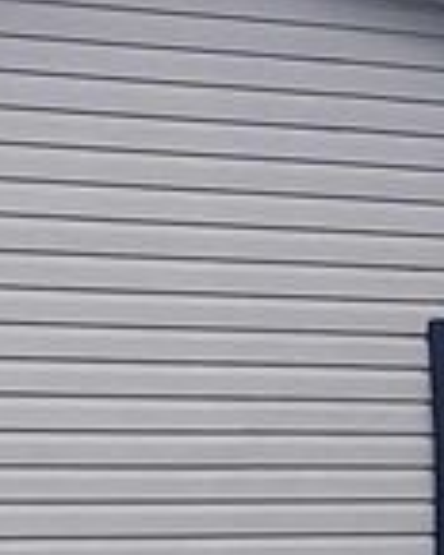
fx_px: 2825
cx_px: -410
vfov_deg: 10.6
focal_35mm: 172
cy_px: 965
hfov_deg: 8.6
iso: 50
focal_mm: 4.6
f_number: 2
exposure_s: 1/759
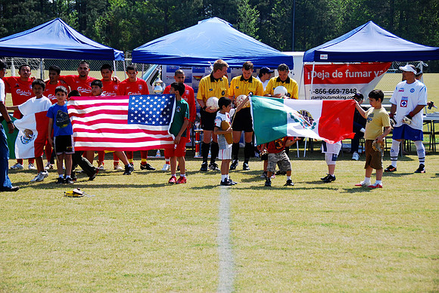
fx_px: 1190
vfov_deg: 14.1
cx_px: 220
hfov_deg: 20.9
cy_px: 146
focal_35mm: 98
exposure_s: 1/320
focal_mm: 65
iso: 100
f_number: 5
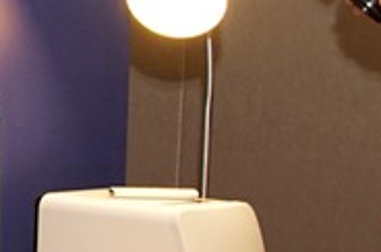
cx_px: -466
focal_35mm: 152
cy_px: 116
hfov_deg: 11.6
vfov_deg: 9.0
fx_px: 1606
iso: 1600
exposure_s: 1/60
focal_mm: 21
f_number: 5.6
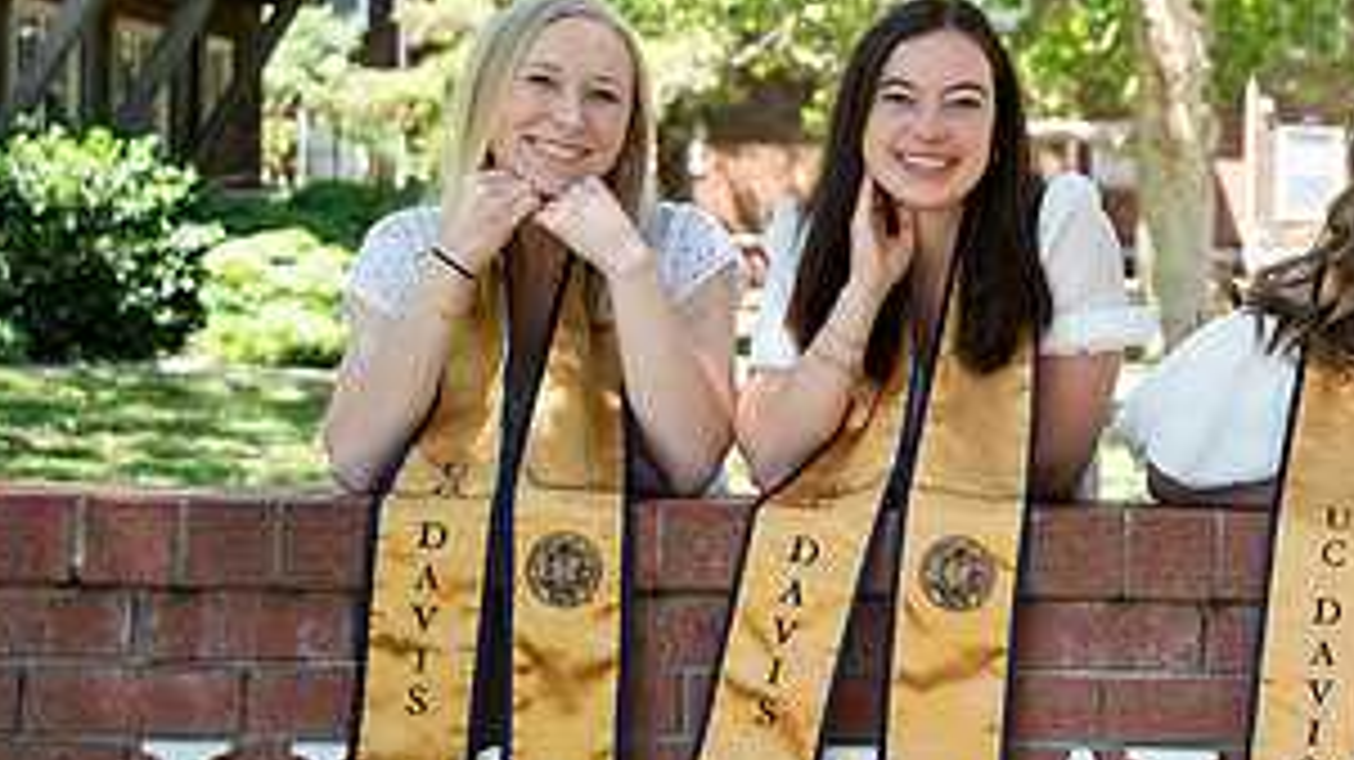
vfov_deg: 12.0
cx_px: 1242
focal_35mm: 101
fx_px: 3625
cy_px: 326
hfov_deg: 20.7
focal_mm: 50
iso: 640
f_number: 4.5
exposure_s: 1/500
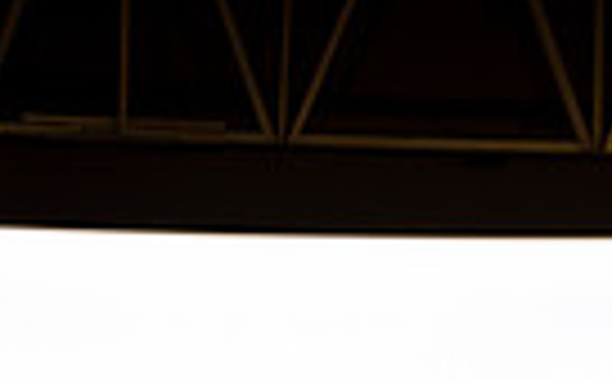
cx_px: 288
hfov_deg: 12.5
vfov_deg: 7.3
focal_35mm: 168
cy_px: 930
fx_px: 2802
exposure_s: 1/250
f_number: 5.6
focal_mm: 50
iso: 400
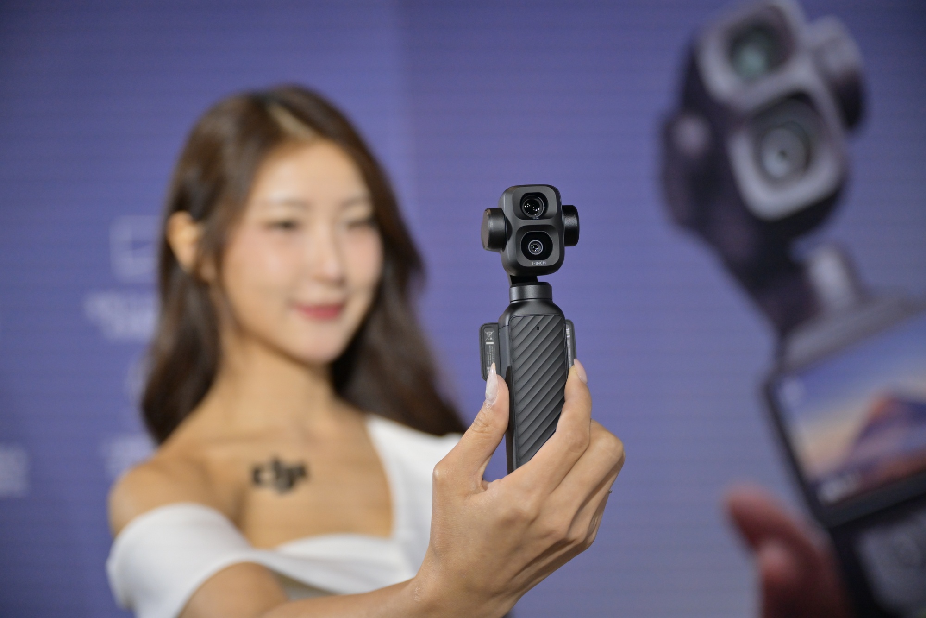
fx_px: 1389
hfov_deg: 36.9
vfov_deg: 25.1
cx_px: 463
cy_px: 309
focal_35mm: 54
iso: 1600
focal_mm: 54
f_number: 2.8
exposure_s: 1/1000
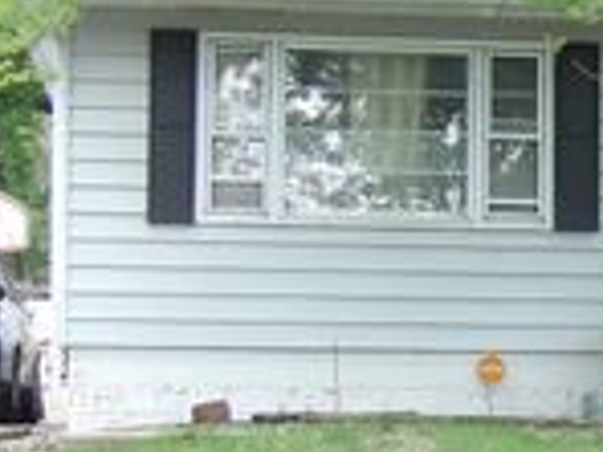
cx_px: 803
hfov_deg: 12.3
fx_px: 2700
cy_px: 364
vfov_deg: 9.5
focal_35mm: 155
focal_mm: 8.2
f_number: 3.8
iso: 100
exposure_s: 1/62
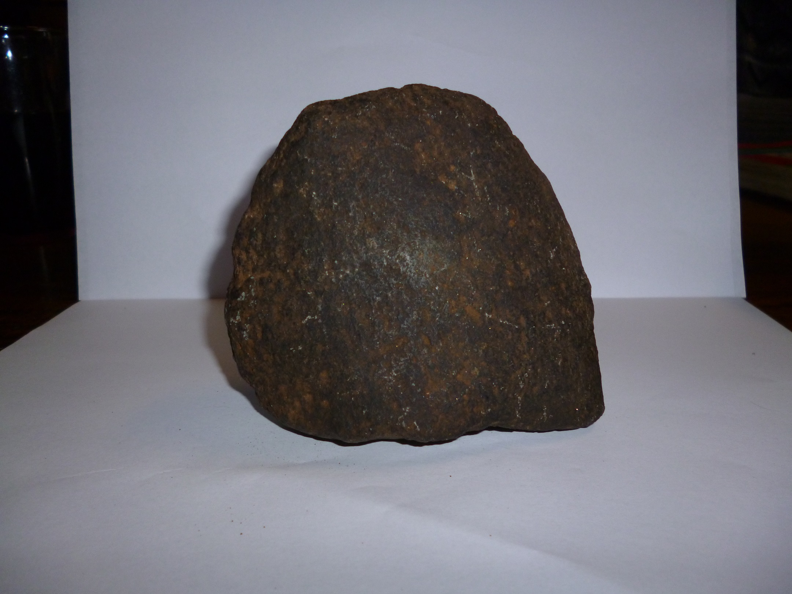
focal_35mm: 28
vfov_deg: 49.7
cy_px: 297
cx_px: 396
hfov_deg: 63.4
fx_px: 641
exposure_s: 1/60
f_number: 3.1
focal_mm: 5
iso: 160
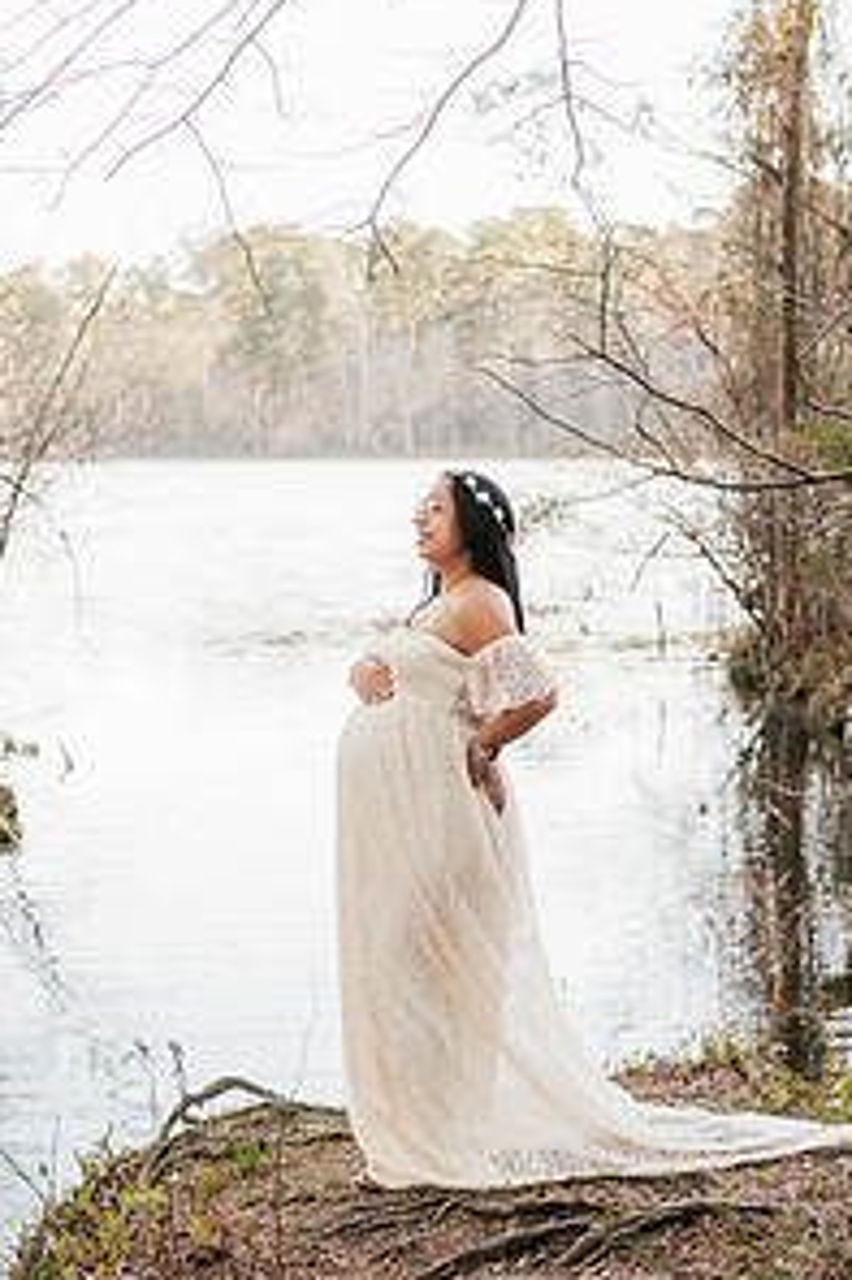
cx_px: 368
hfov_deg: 17.9
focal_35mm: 76
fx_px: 2701
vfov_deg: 26.6
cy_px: 532
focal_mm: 50
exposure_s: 1/400
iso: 400
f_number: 2.8
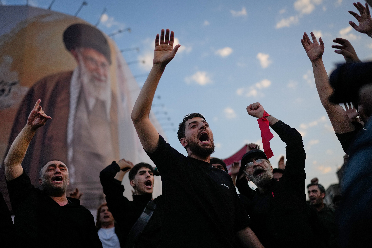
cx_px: 186
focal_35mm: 35
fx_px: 362
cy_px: 124
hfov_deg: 54.4
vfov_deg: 37.9
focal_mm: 35
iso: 640
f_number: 1.6
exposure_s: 1/5000
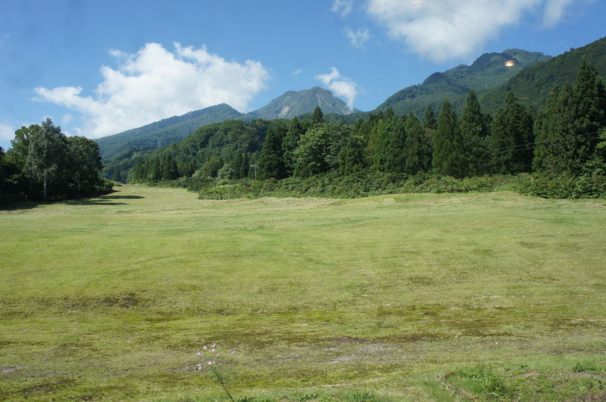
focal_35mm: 30
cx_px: 303
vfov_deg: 43.5
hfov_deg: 62.0
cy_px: 201
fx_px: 504
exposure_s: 1/320
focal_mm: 20
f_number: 8
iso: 200
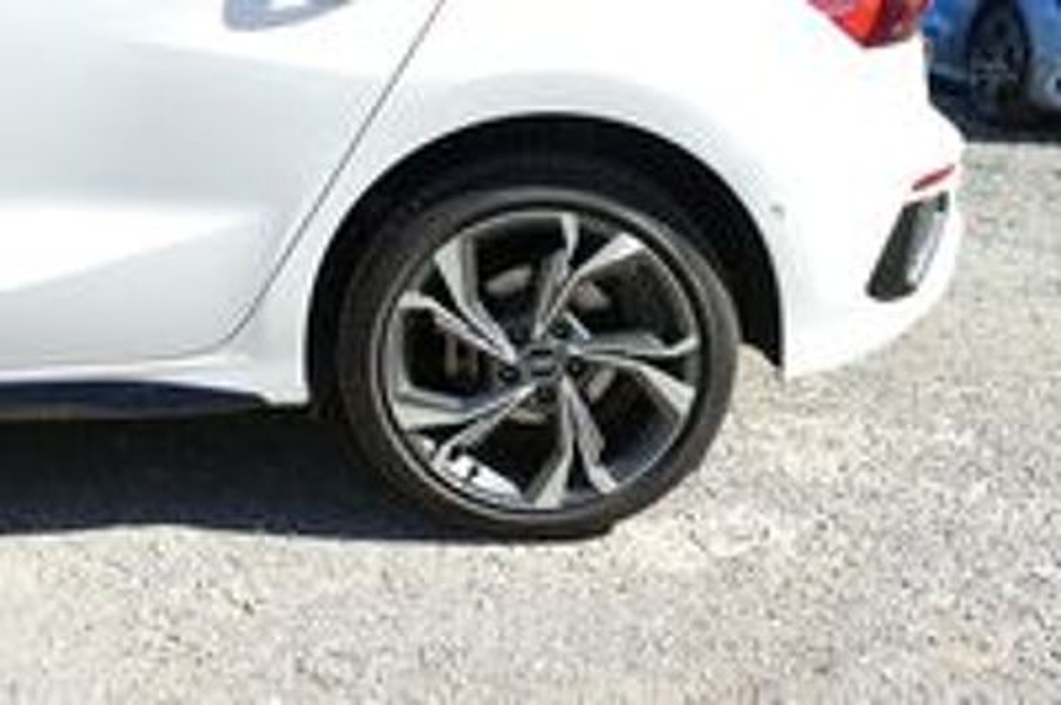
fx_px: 1266
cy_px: 352
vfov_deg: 31.1
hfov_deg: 45.5
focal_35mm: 43
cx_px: 530
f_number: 3.2
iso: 125
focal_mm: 15.51
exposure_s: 1/800
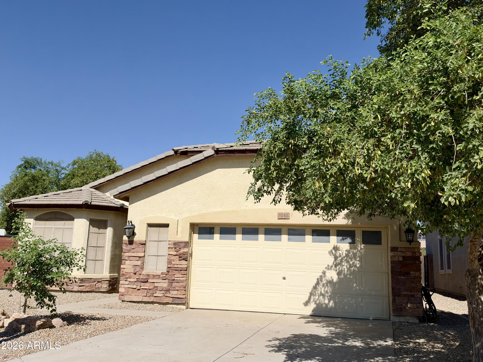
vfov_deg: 44.2
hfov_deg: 56.8
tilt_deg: +10.0
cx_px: 242
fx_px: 446
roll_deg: -2.3
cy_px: 181
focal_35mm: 32
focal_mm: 6.93
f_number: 1.8
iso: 64
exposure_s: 1/7143
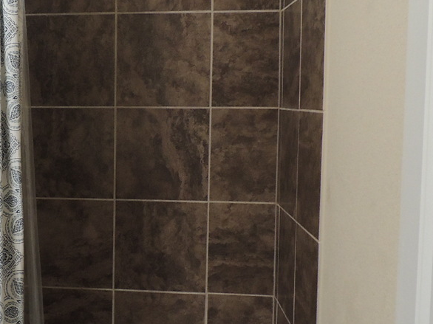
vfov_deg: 24.8
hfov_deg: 31.3
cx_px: 48
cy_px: 166
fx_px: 738
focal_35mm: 59
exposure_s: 1/30
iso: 360
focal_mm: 4.3
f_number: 3
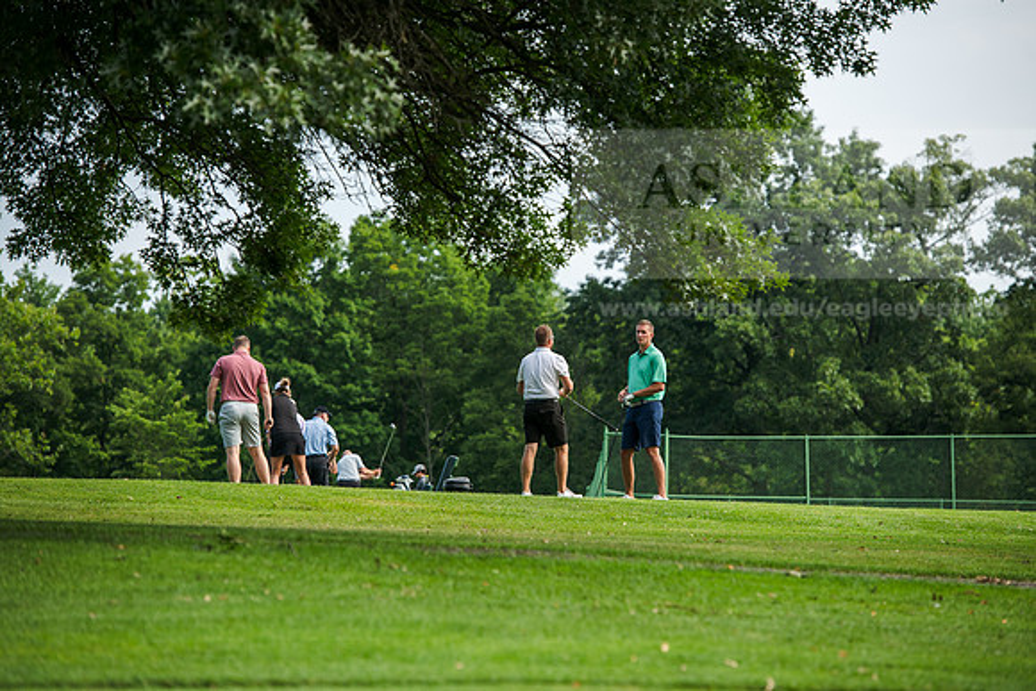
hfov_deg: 12.4
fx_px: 4749
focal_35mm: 165
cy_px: 346
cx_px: 518
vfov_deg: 8.3
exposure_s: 1/500
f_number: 4
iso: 100
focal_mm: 165
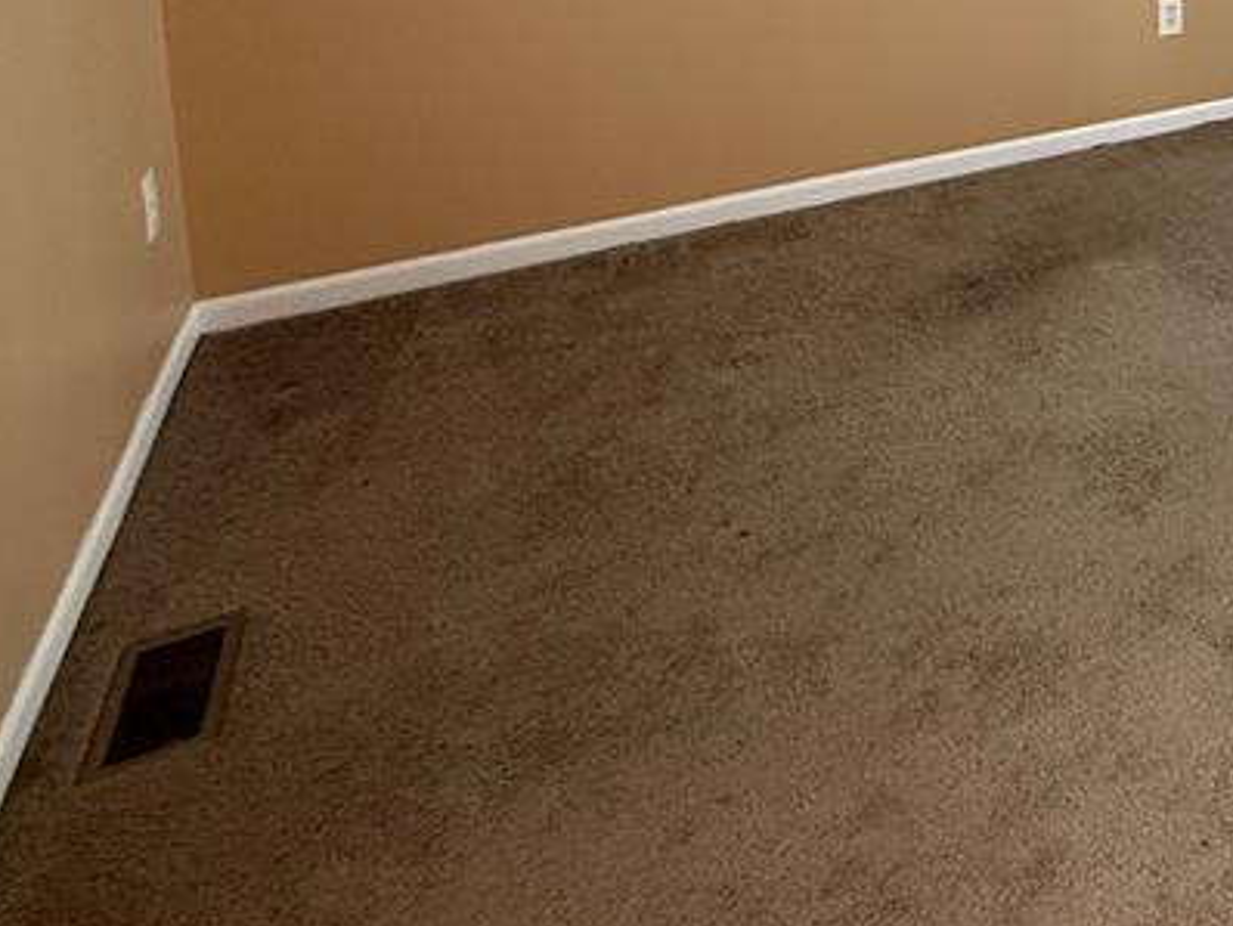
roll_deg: -0.2
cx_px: 1360
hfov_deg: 41.0
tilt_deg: -6.8
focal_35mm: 36
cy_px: -130
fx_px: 1283
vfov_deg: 33.7
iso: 250
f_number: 2.2
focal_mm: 2.22
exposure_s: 1/60
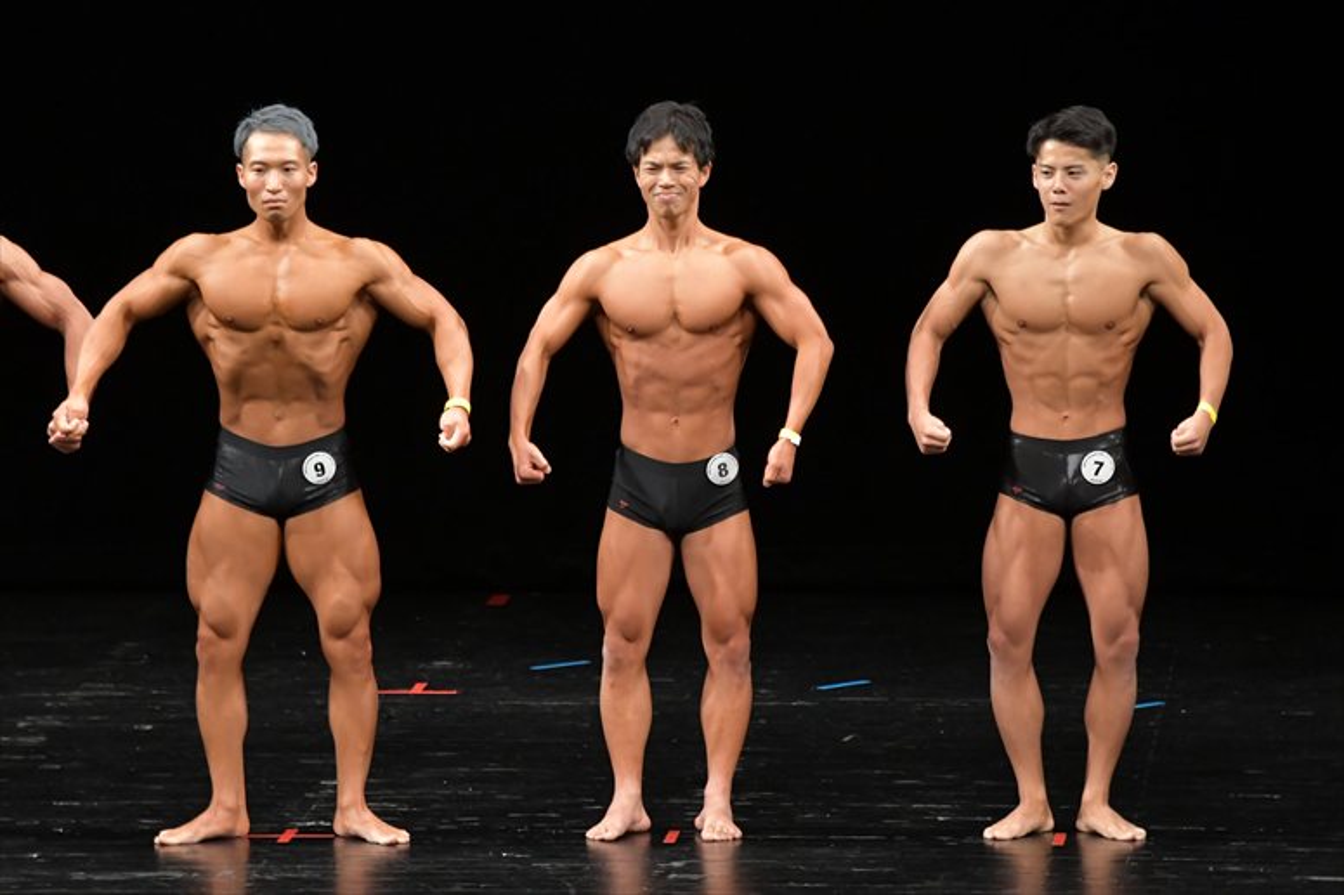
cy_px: 448
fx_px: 10075
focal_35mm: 270
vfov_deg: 5.1
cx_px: 672
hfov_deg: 7.6
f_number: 5.6
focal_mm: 180
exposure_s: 1/400
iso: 3200
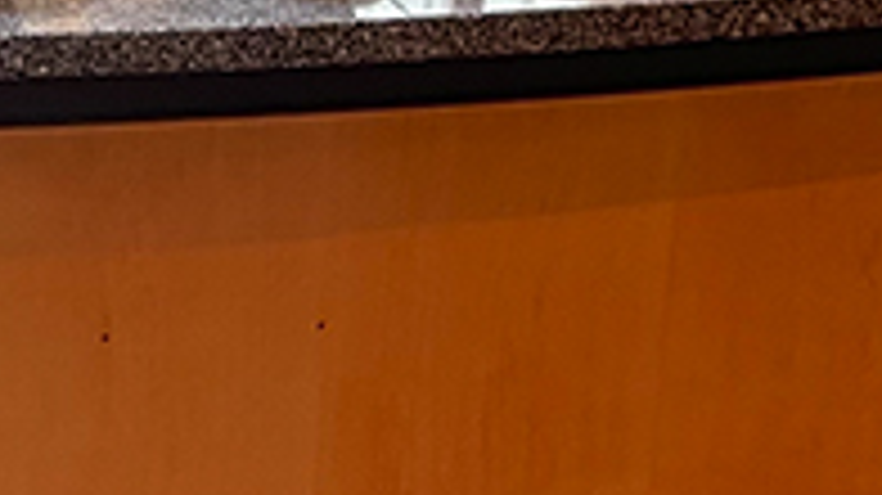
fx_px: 3600
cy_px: 223
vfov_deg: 7.9
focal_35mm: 154
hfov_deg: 13.5
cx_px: -202
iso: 100
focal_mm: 5.1
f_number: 1.6
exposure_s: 1/50
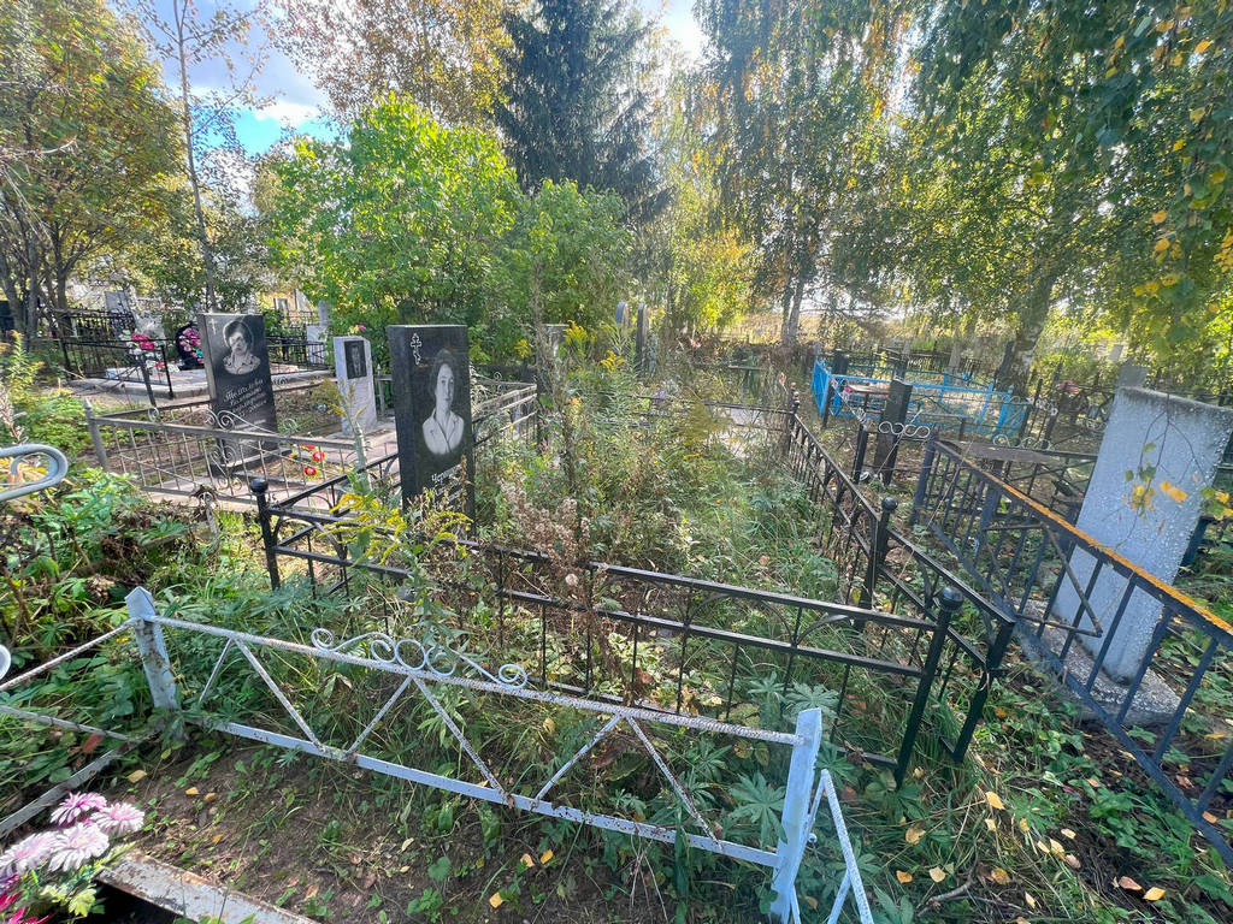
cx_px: 616
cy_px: 462
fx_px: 463
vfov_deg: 89.9
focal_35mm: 13
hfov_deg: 106.2
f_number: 1.8
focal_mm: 1.57
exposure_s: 1/129
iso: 32
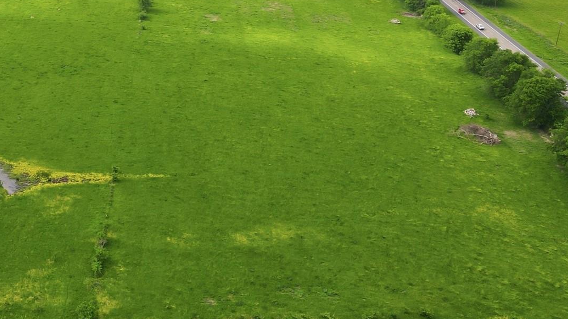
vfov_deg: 23.9
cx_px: 133
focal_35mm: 50
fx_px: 753
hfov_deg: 40.0
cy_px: 113
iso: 100
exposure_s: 1/400
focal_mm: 4.5
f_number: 2.8
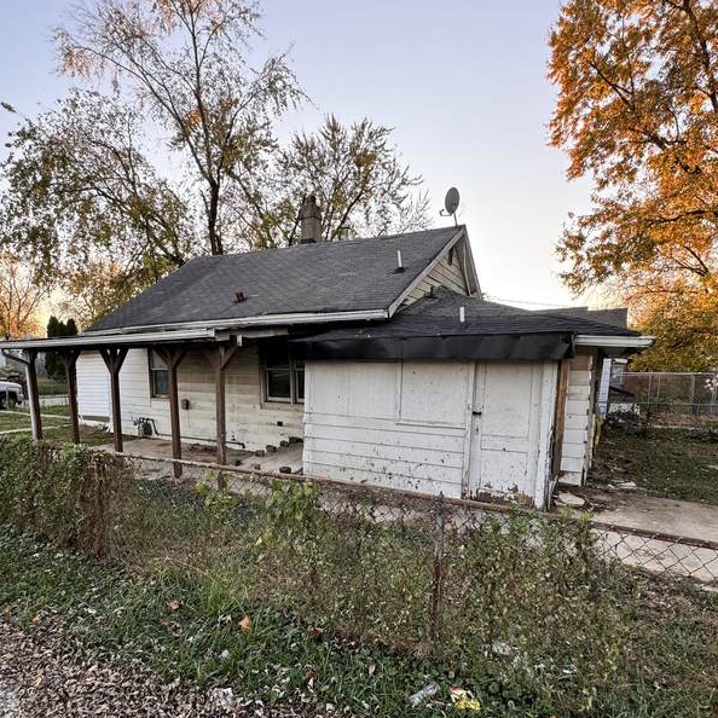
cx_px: 336
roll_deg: -1.0
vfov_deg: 73.8
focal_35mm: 20
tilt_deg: -7.8
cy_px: 441
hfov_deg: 74.7
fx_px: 469
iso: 80
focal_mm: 2.22
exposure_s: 1/99
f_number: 2.2
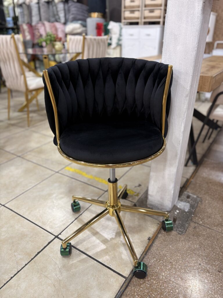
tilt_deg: -26.0
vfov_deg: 67.3
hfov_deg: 53.1
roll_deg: +0.1
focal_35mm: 26
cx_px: 112
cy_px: 149
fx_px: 223
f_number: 1.6
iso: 80
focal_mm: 5.96
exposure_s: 1/50
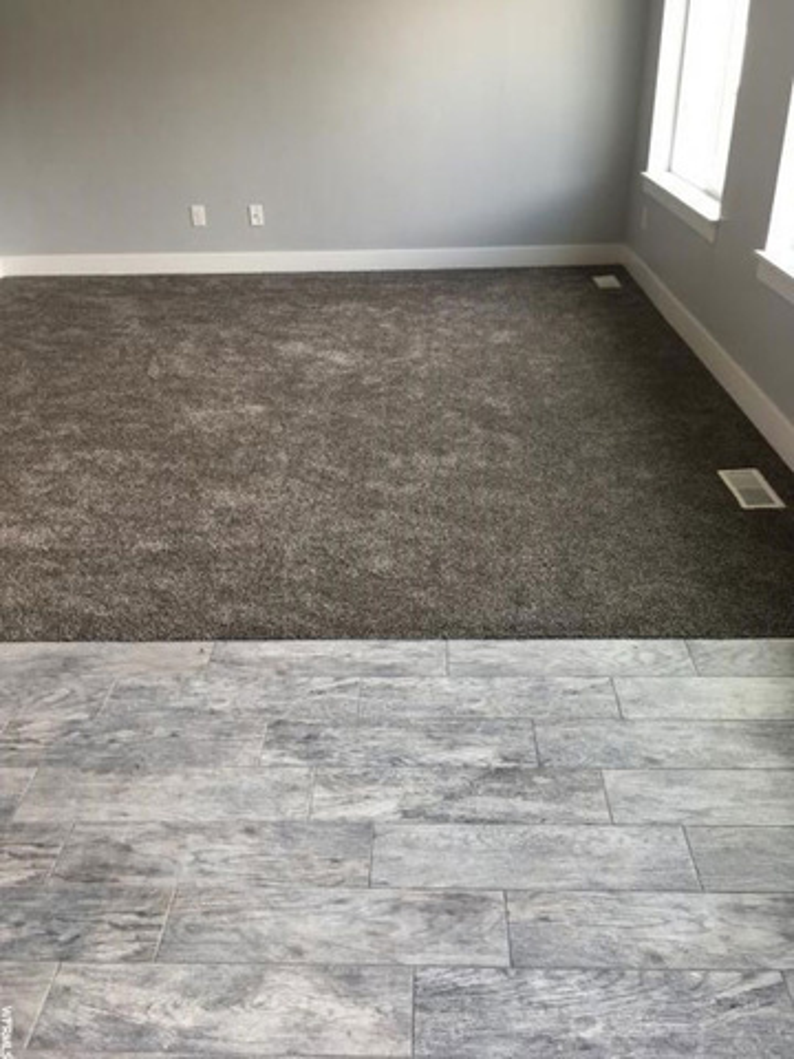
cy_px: 530
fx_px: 887
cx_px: 397
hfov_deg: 48.2
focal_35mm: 29
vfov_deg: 61.7
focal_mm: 4.15
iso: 25
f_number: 2.2
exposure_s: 1/60
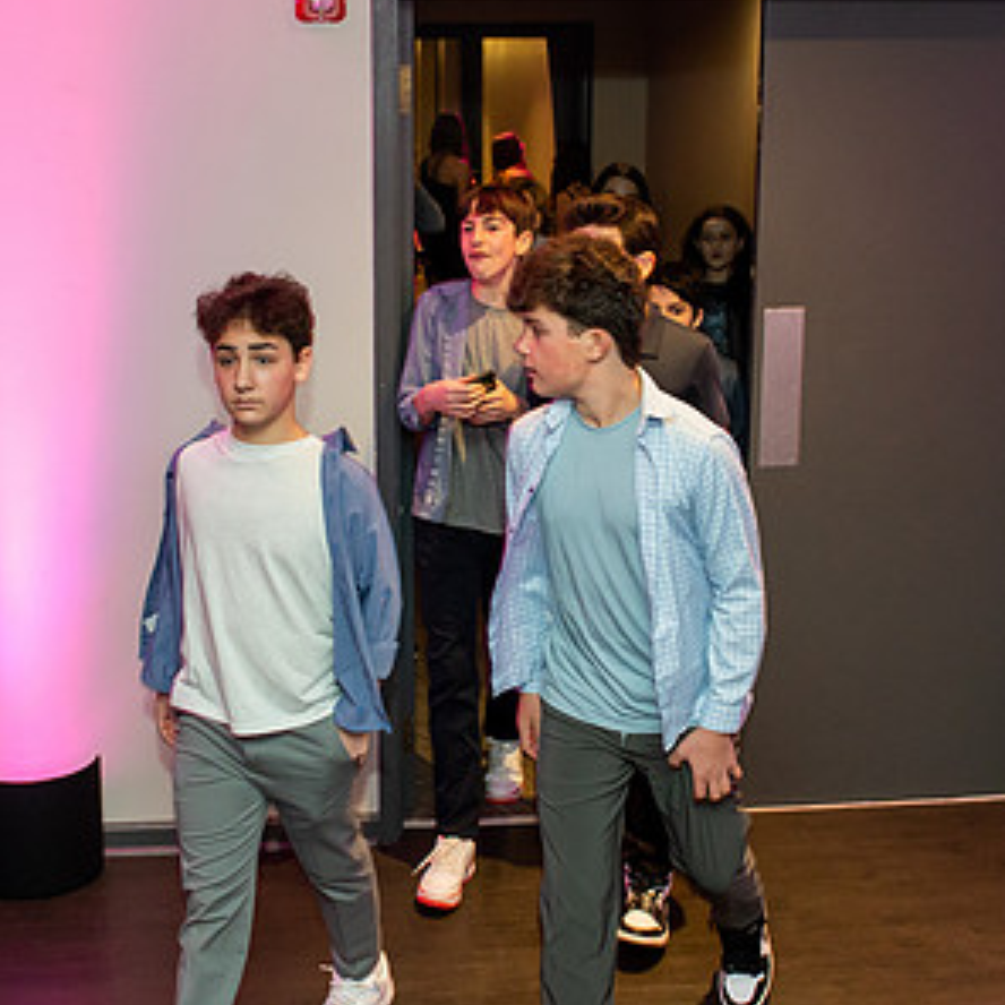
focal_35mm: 52
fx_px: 1708
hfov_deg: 32.6
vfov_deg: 32.8
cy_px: 493
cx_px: 378
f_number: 5
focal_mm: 24
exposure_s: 1/50
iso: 1250
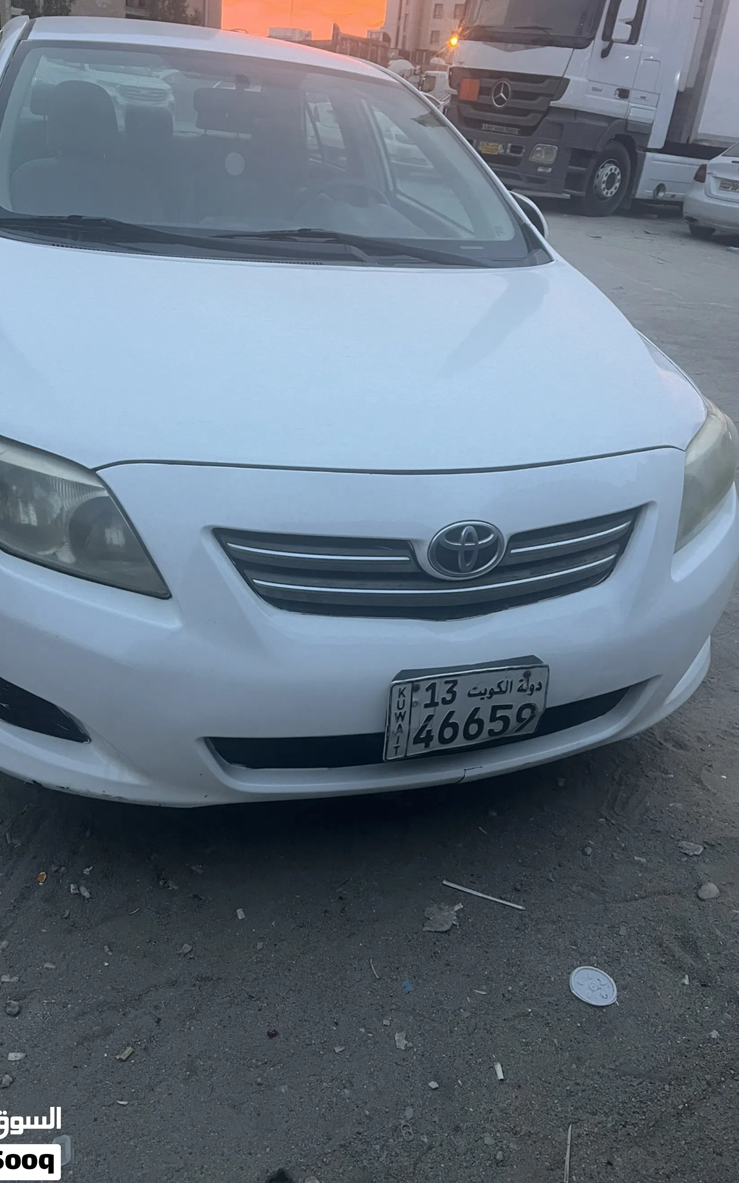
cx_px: 349
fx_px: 902
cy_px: 592
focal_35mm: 28
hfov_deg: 44.5
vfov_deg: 66.5
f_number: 1.5
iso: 250
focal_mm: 5.7
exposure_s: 1/60
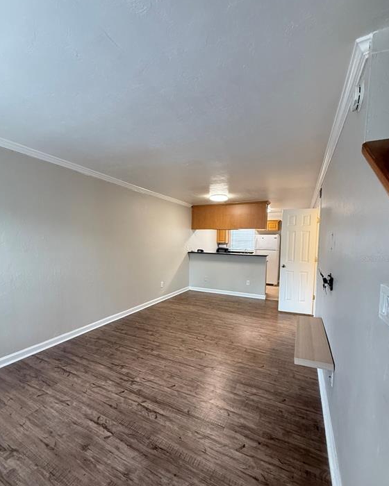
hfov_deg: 84.0
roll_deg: -0.6
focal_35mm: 15
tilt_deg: -3.2
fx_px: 216
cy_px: 258
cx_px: 194
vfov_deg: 96.7
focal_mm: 2.22
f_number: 2.2
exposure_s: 1/60
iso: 320
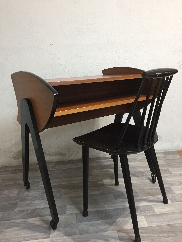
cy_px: 121
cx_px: 91
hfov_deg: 48.2
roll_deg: +3.4
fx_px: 203
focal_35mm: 29
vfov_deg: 61.7
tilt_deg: -13.2
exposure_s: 1/33
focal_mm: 4.15
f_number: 2.2
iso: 200
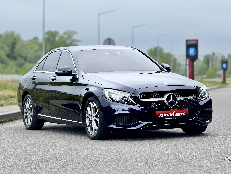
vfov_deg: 12.3
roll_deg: +0.4
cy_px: 87
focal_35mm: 120
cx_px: 116
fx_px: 801
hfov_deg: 16.4
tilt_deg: +0.4
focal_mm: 15.66
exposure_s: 1/381
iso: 50
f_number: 2.8
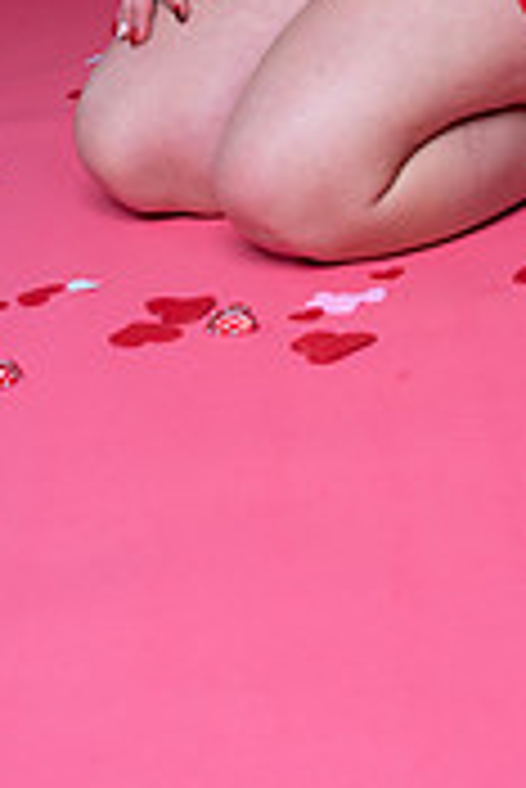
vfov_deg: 20.8
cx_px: 477
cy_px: -198
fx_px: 1968
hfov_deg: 15.0
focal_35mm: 90
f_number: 8
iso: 100
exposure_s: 1/160
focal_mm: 35
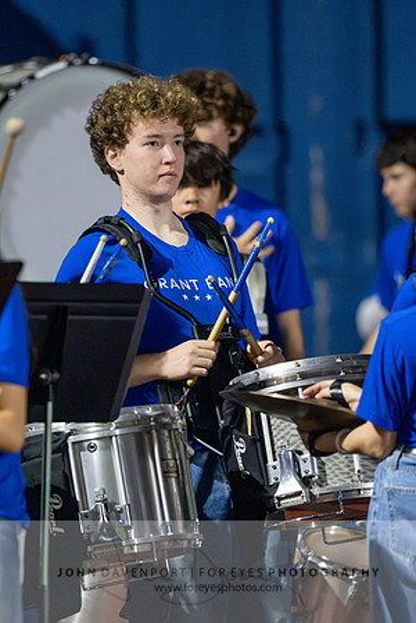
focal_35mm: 600
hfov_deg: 2.3
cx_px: 189
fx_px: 10399
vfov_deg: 3.4
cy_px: 312
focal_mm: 400
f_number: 2.8
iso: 25600
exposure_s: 1/1000
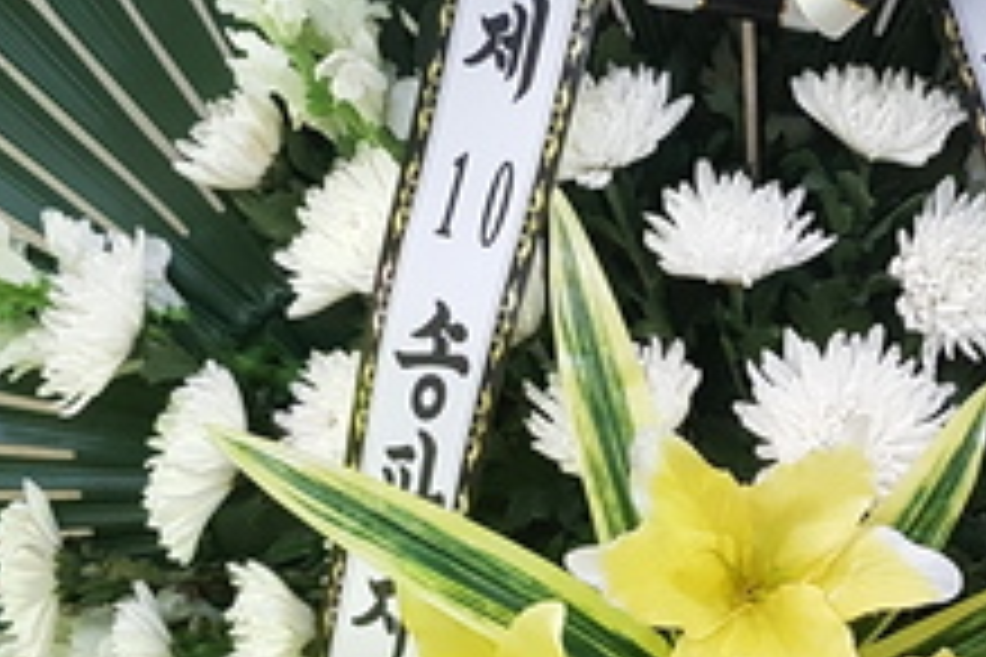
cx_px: 707
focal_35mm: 74
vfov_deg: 18.4
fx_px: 2027
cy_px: 392
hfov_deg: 27.1
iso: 200
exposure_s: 1/60
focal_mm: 4.3
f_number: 1.7
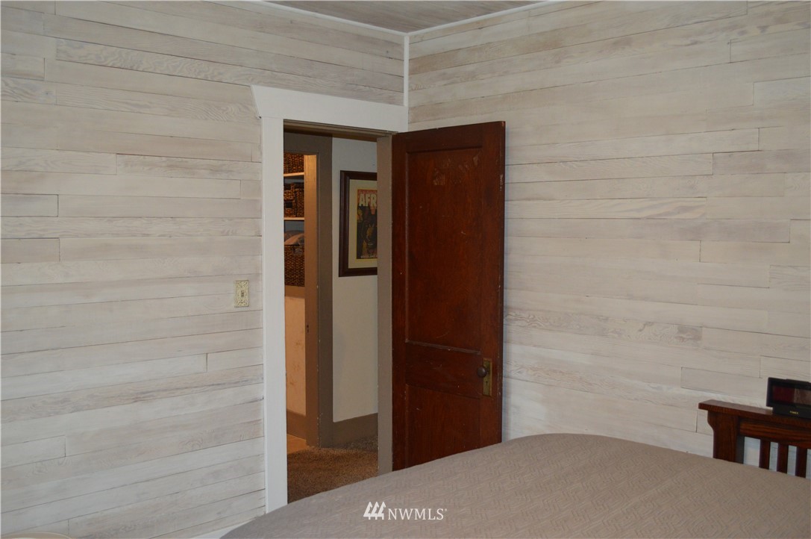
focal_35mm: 36
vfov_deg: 36.8
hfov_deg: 53.2
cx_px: 406
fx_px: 810
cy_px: 270
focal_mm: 24
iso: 1400
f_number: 4
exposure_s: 1/60
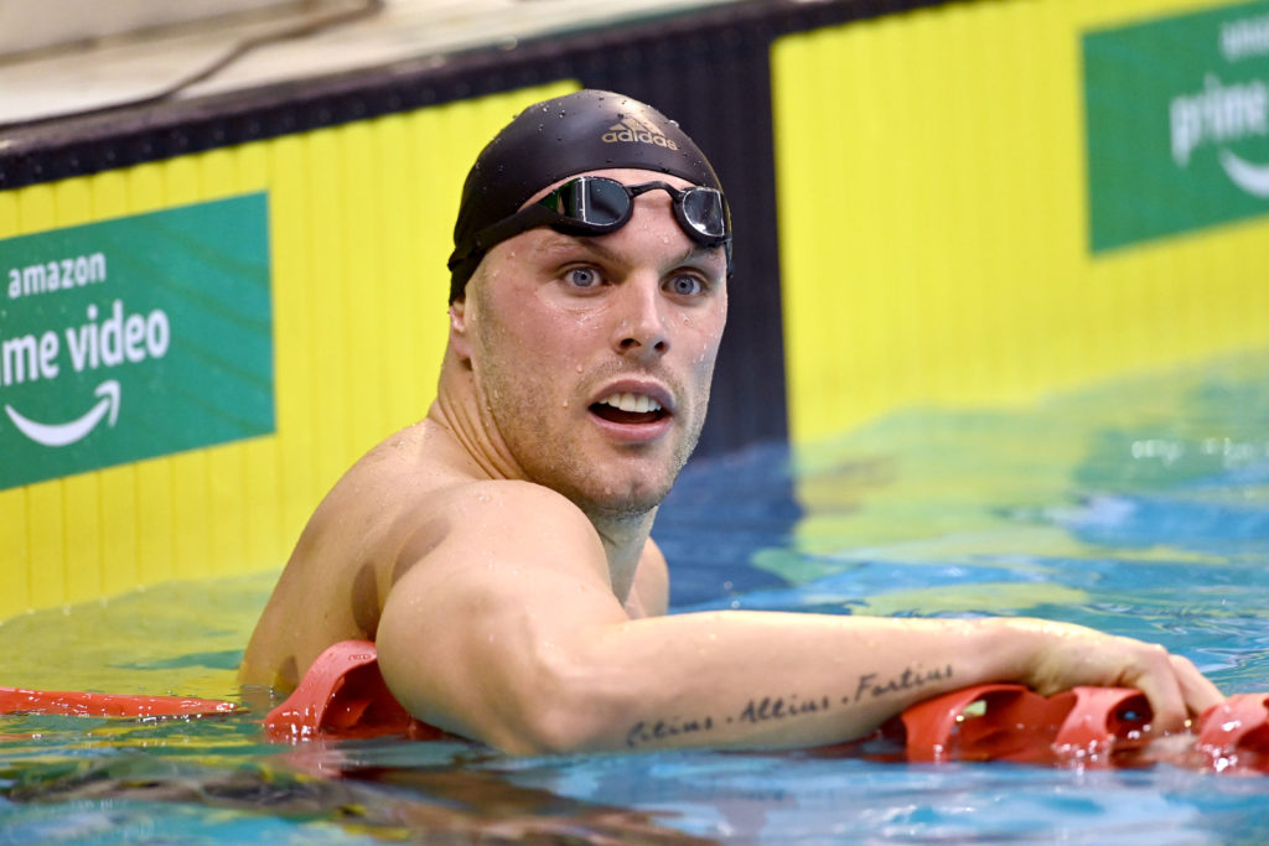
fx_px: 21152
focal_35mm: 600
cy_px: 423
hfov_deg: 3.4
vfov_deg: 2.3
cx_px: 634
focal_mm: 600
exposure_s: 1/1600
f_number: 4
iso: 6400
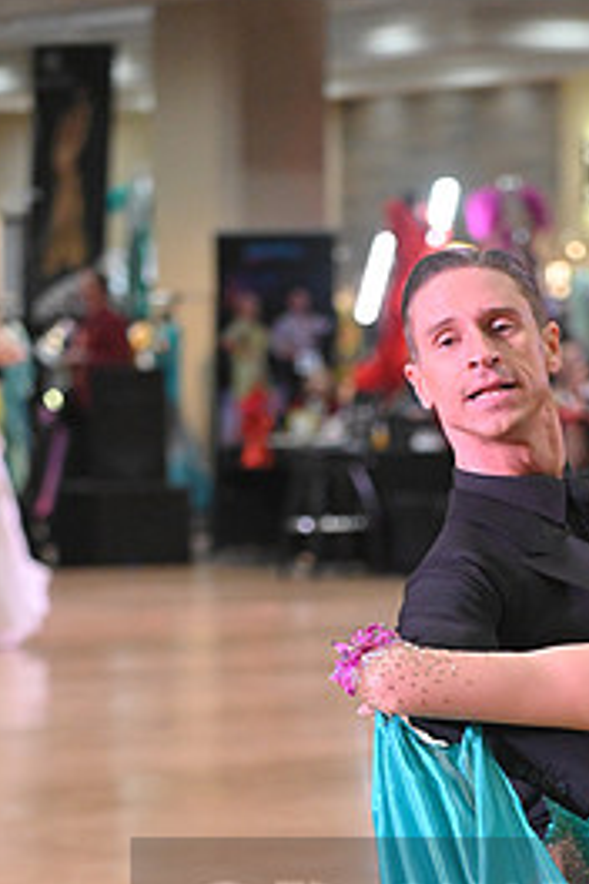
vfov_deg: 9.1
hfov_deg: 6.1
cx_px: 594
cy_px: 951
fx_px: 5497
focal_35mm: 224
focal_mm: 102
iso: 3200
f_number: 4.5
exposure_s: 1/400
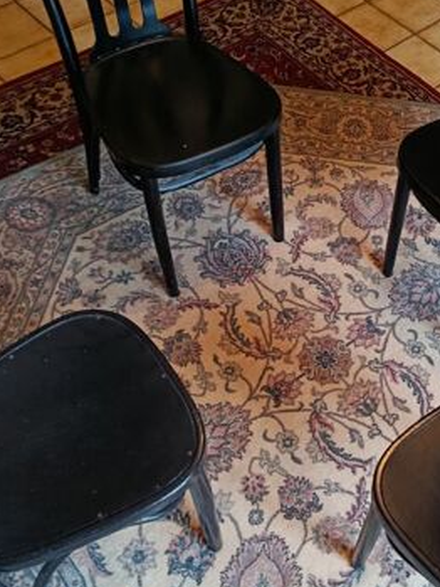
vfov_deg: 42.9
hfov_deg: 31.8
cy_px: 315
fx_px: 745
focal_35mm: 44
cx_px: 366
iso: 1034
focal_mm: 5.24
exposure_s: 1/25
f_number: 1.7
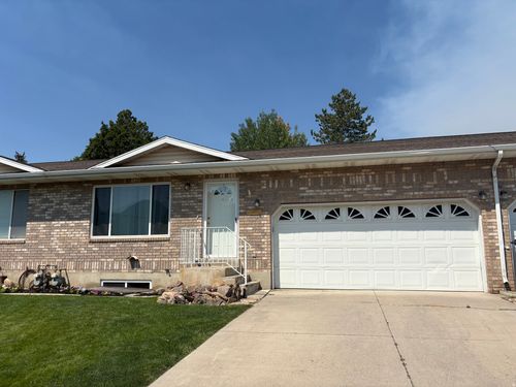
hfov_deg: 67.3
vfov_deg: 53.1
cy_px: 194
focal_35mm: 26
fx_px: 388
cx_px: 258
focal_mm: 5.96
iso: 50
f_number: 1.6
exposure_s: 1/5814
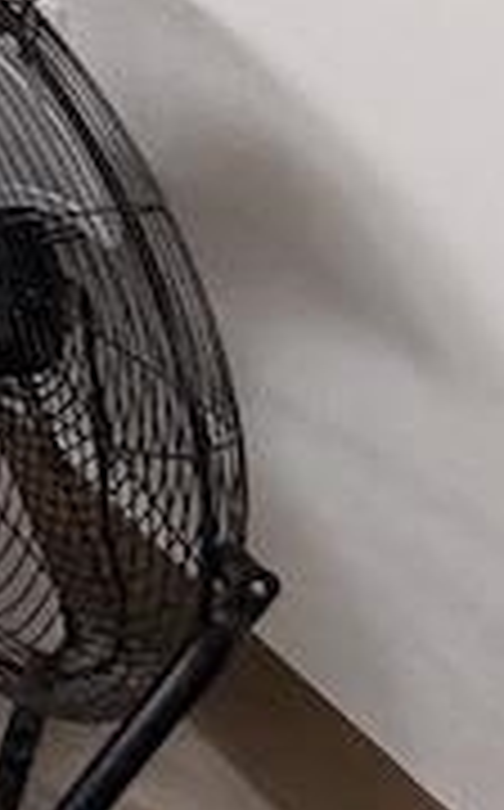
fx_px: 2183
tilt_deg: -9.6
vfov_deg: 14.8
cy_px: -1044
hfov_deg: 7.3
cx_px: -1710
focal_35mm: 99
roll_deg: +2.1
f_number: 2.2
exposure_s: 1/121
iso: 200
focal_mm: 2.22
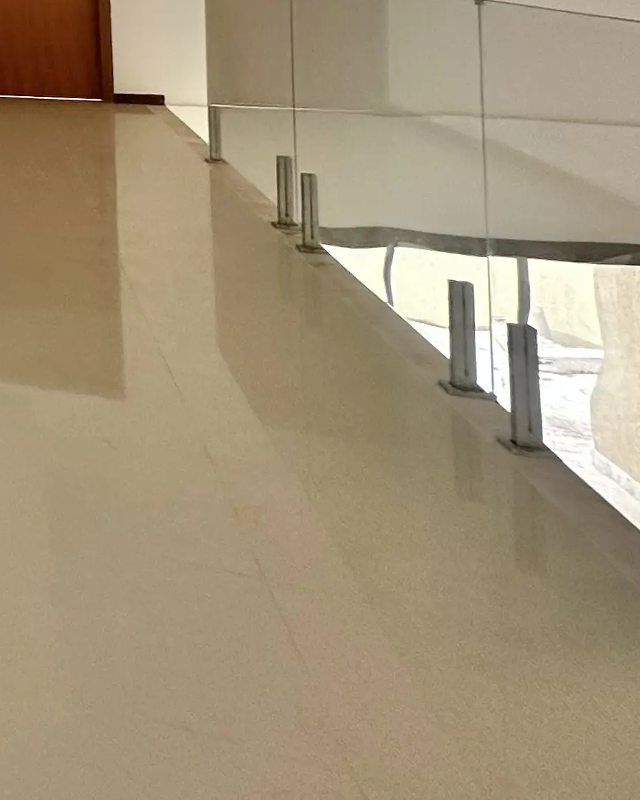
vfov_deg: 33.9
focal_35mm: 48
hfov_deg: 17.6
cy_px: -69
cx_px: -728
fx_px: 1137
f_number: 2.2
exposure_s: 1/99
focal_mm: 2.22
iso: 125
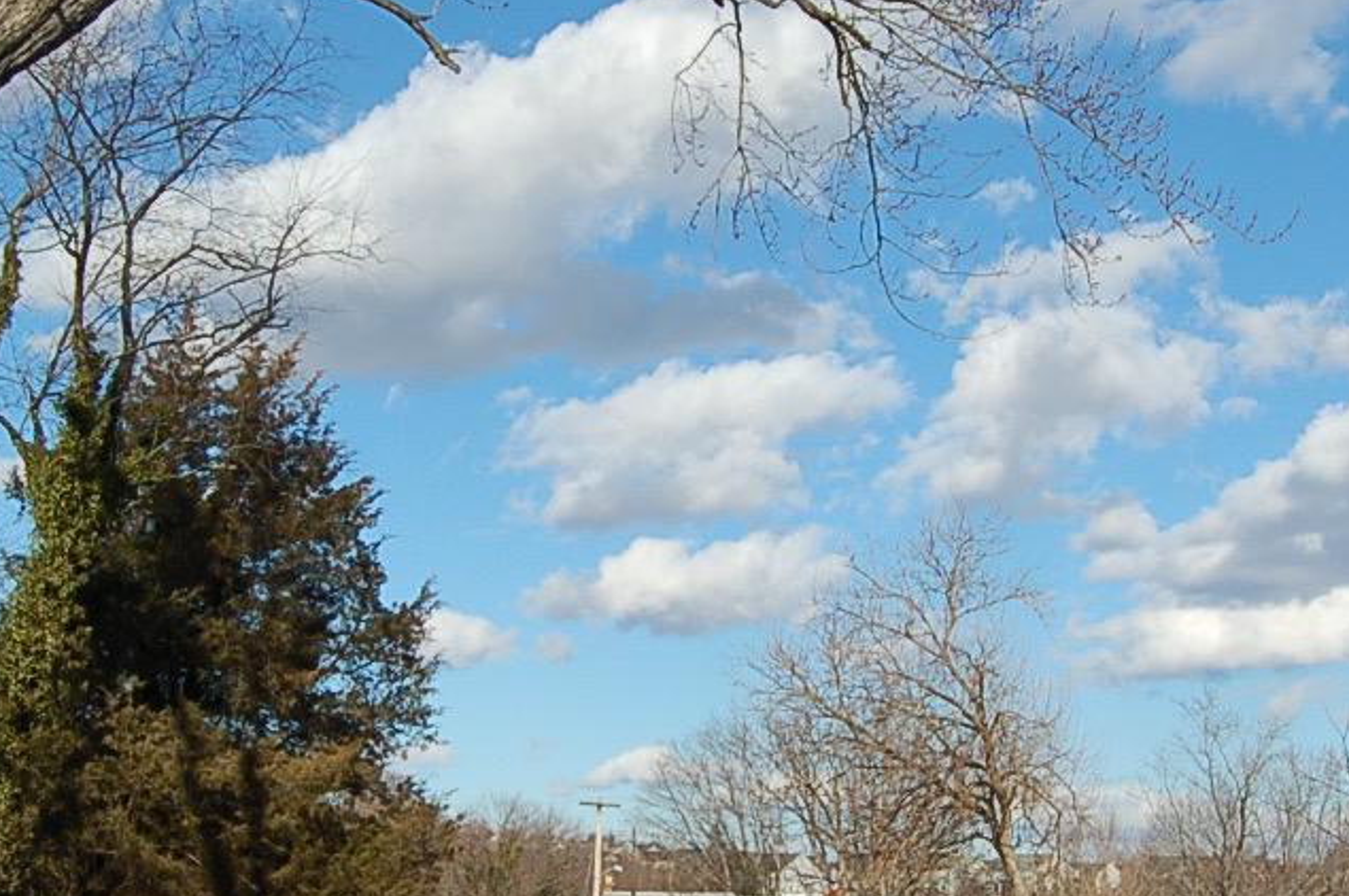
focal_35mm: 64
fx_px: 2396
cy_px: 440
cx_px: 680
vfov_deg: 21.2
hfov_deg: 31.4
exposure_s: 1/320
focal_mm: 18
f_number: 10
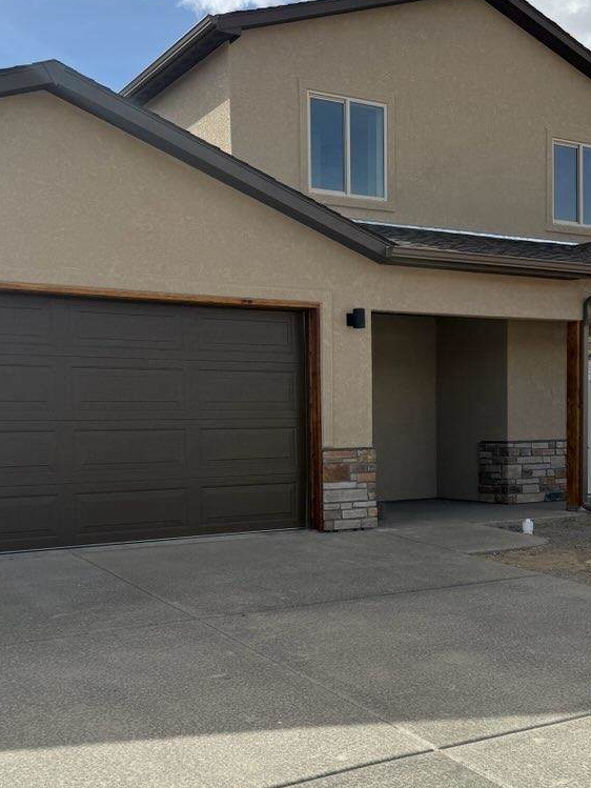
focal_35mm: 41
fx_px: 933
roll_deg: +0.2
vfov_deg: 45.5
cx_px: 283
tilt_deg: -3.2
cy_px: 477
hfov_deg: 35.1
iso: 80
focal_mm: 6.76
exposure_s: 1/5319
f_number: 1.78
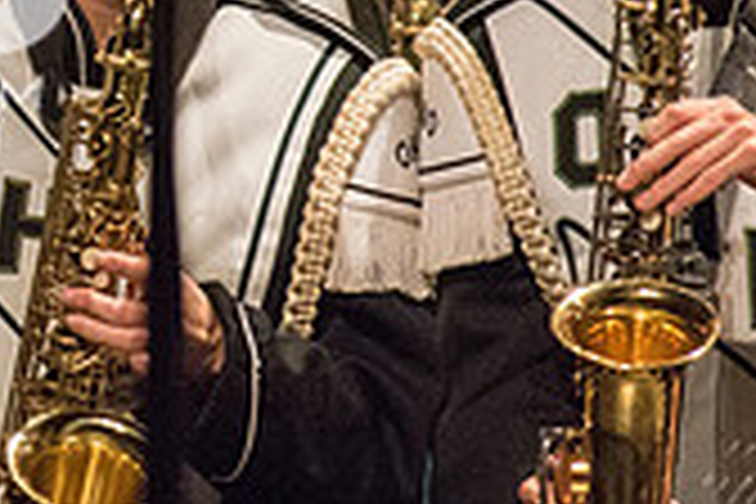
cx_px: -270
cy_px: -65
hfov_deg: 1.0
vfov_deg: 0.7
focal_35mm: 2066
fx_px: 43383
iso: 4000
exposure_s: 1/320
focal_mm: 600
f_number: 5.6
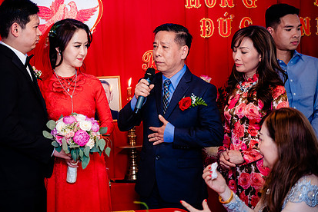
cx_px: 112
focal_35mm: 101
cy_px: 76
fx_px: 893
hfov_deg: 20.1
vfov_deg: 13.6
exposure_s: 1/160
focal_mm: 72
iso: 1250
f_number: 2.8
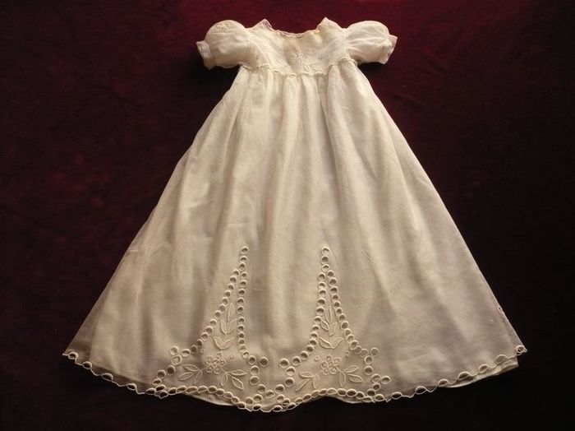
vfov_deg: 40.7
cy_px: 216
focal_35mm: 35
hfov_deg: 52.7
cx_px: 288
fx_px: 581
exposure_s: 1/320
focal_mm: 5.8
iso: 400
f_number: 2.8
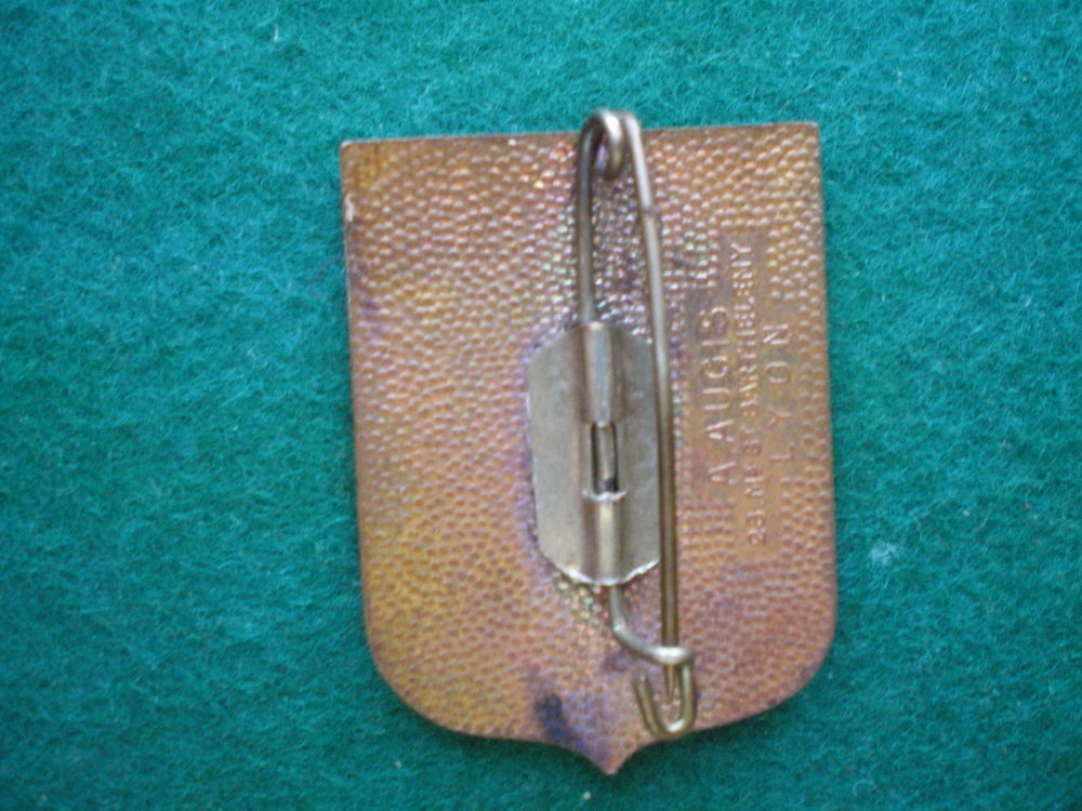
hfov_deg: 49.0
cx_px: 541
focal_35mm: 38
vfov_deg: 37.7
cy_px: 406
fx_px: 1188
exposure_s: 1/20
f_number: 3.1
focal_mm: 6.3
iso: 400
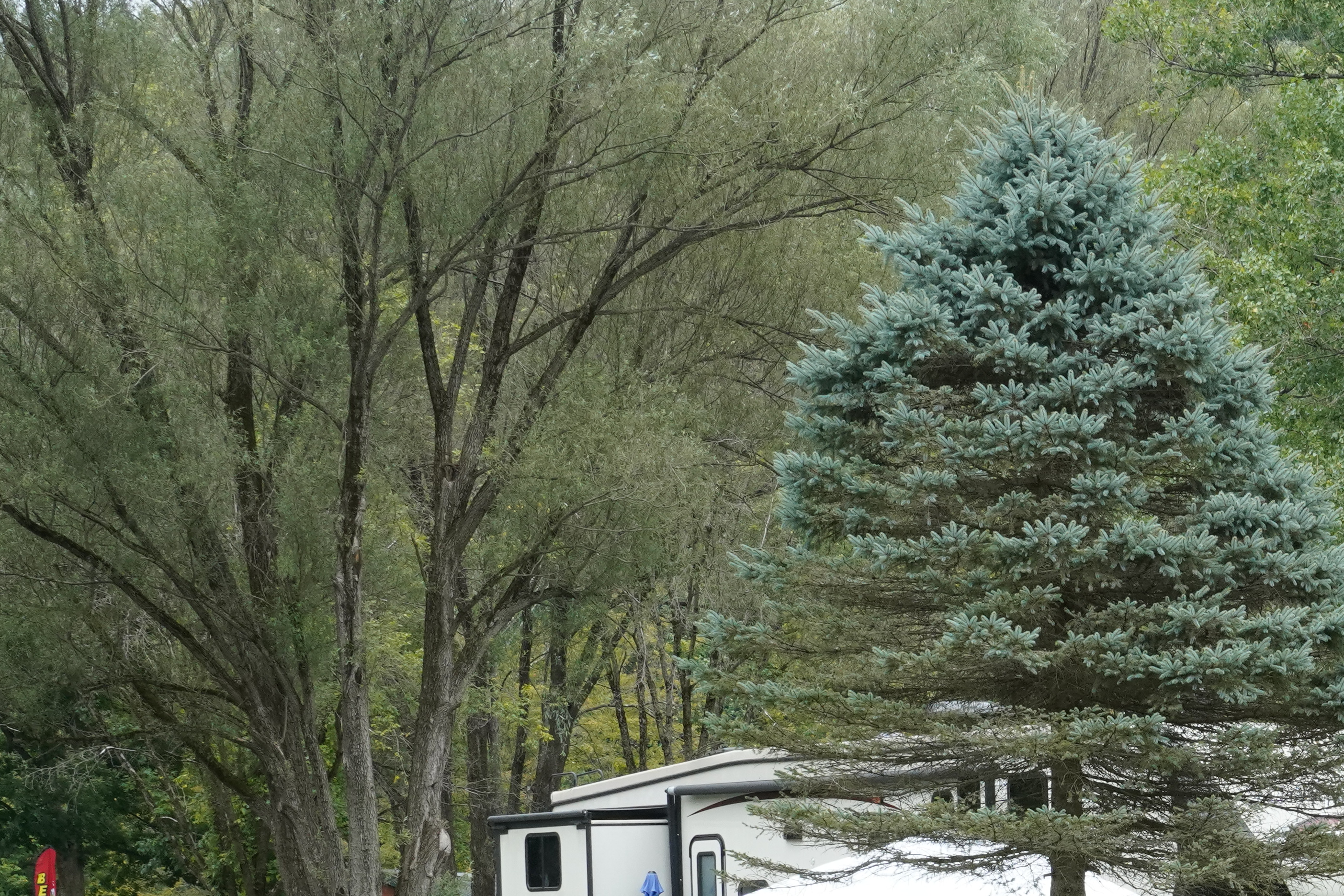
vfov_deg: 8.8
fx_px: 5712
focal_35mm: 153
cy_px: 1225
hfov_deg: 13.1
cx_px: 1540
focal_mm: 54
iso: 1600
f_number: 13
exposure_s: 1/250
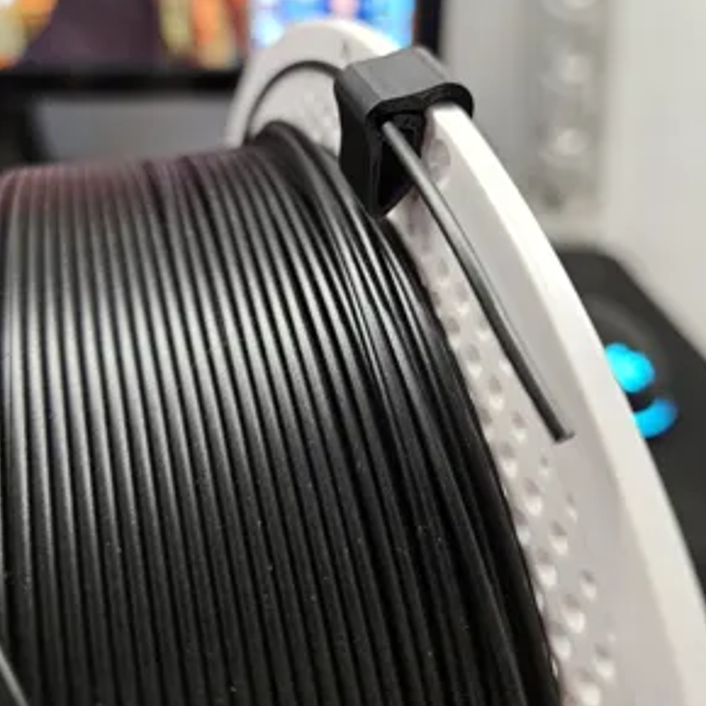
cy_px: 224
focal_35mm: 28
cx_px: 348
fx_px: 646
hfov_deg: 57.3
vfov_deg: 55.8
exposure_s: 1/100
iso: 400
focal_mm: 5.4
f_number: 1.8
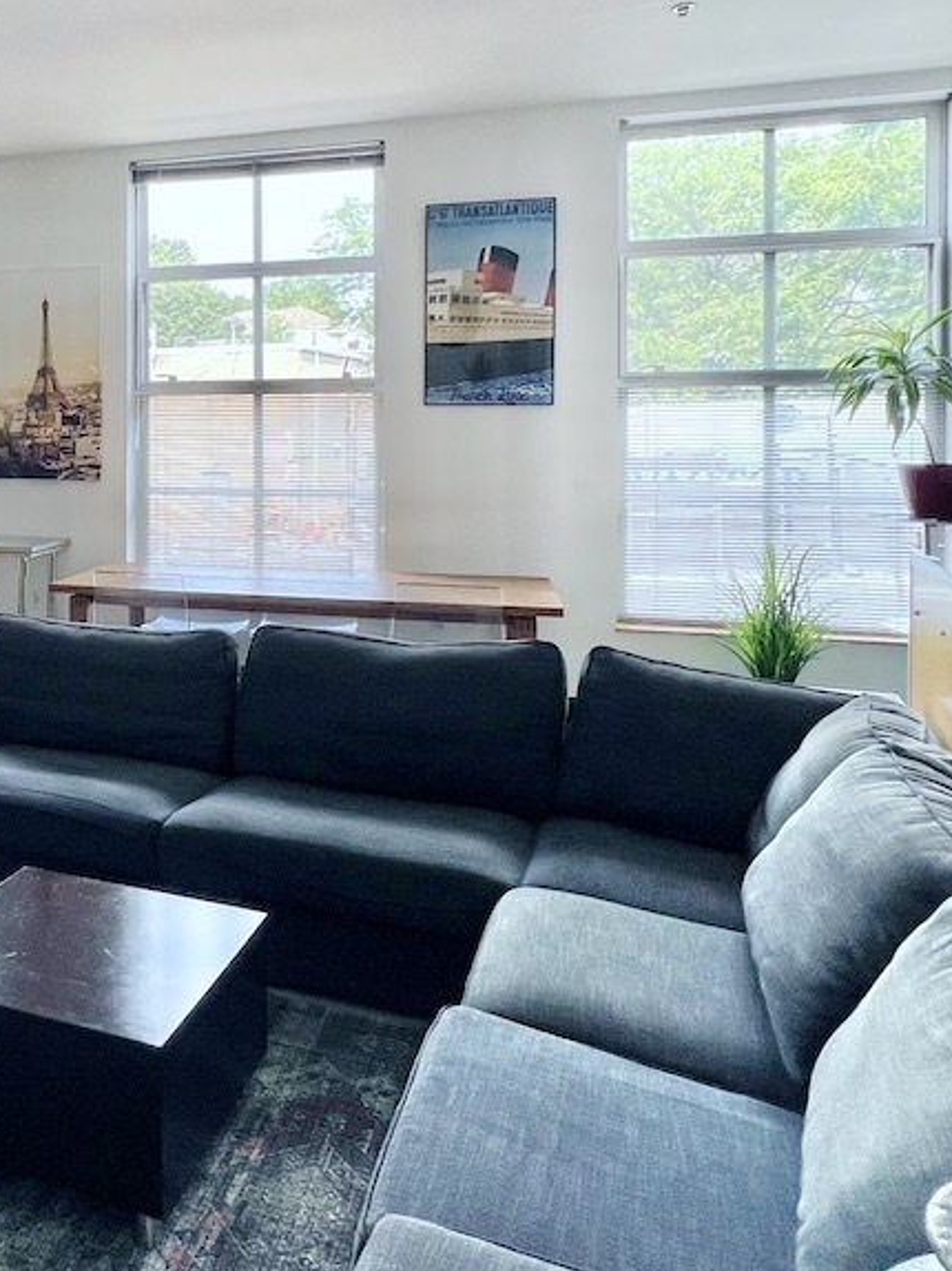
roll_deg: +0.0
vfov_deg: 60.7
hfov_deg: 43.5
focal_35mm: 29
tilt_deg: -1.9
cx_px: 75
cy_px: 458
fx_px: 1064
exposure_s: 1/99
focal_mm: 1.57
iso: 50
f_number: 1.8
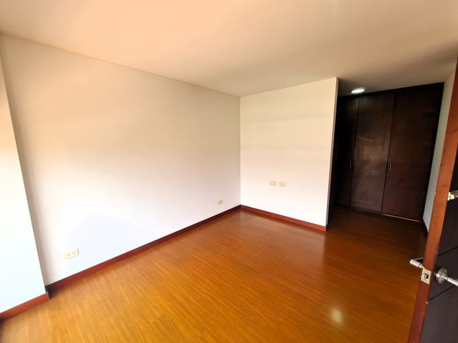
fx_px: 172
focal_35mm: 13
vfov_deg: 89.9
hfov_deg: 106.2
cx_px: 229
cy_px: 172
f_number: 2.2
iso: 50
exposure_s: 1/164
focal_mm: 2.2
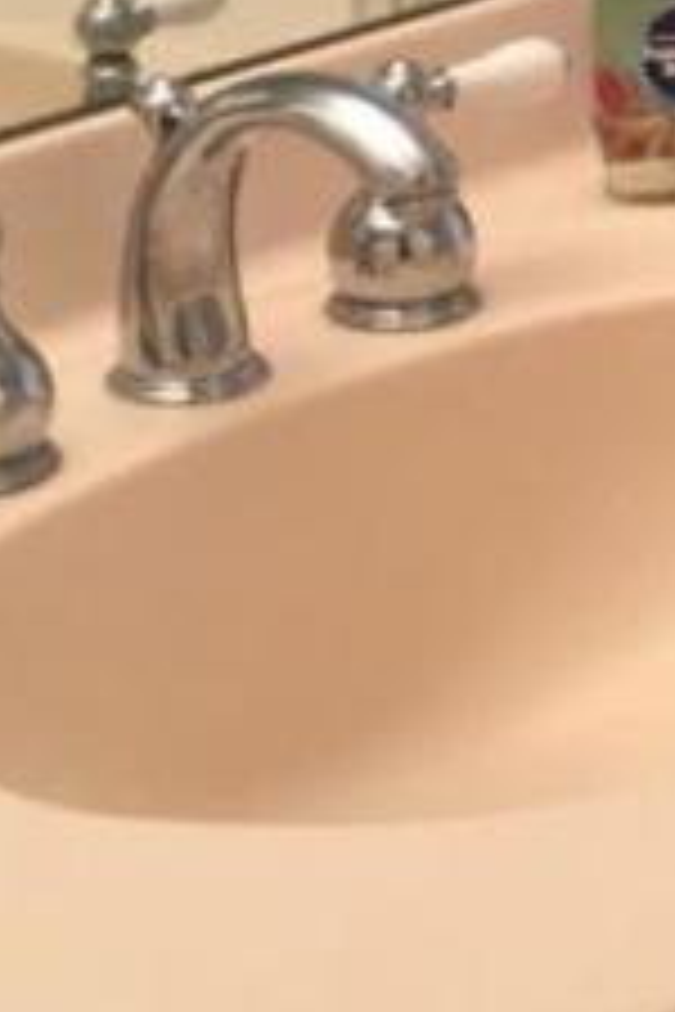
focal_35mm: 147
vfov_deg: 13.4
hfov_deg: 8.9
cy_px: -346
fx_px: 4134
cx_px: 1217
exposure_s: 1/30
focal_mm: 3.3
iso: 64
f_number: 2.4
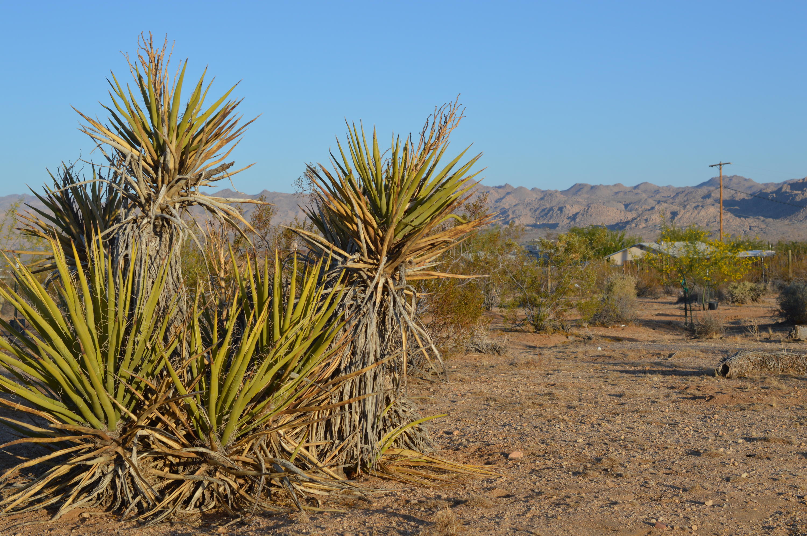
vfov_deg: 22.6
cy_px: 268
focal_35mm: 60
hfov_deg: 33.4
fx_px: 1344
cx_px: 404
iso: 100
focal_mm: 40
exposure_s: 1/250
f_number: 8
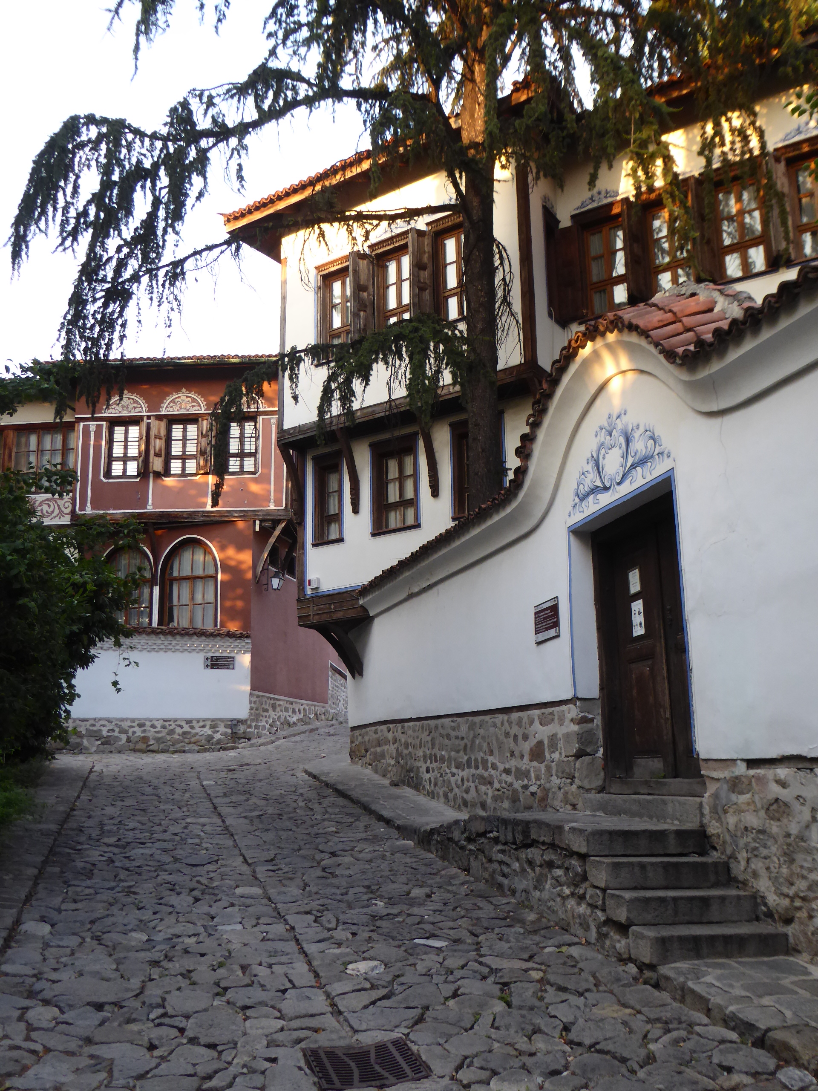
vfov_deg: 54.0
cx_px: 409
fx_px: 1071
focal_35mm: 34
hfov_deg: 41.8
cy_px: 546
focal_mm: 5.8
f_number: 3.6
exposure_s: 1/60
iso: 200
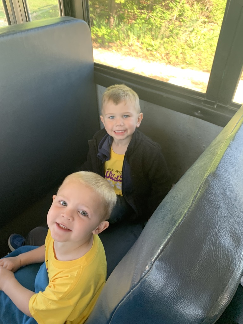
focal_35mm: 26
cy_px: 162
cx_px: 122
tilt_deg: -41.7
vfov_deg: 67.3
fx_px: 243
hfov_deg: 53.1
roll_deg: +0.1
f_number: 1.8
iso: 100
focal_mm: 4.25
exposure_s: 1/62
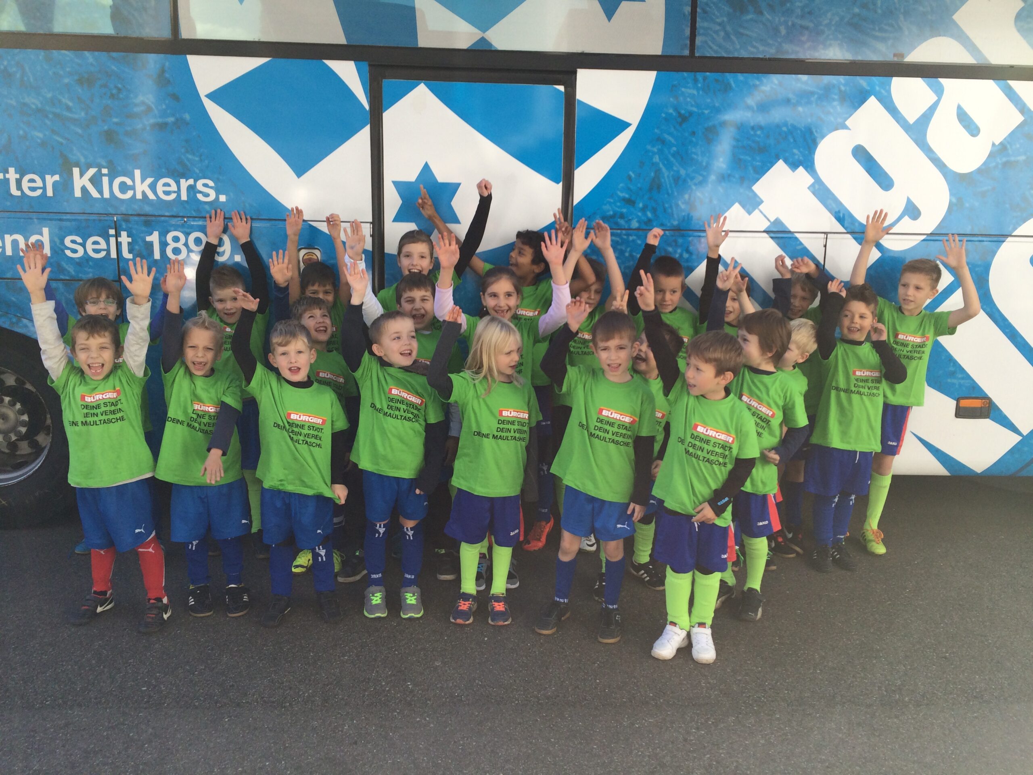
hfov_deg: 61.7
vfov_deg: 48.2
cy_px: 388
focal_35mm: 29
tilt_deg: -13.9
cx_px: 516
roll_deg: -0.8
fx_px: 865
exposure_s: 1/612
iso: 32
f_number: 2.2
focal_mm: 4.15
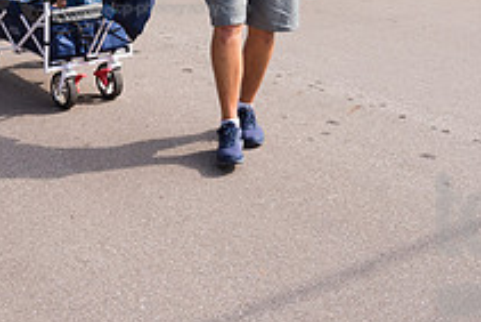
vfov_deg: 19.4
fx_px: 882
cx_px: 182
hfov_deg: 30.4
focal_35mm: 66
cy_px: -65
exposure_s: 1/500
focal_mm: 24
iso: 280
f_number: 6.3
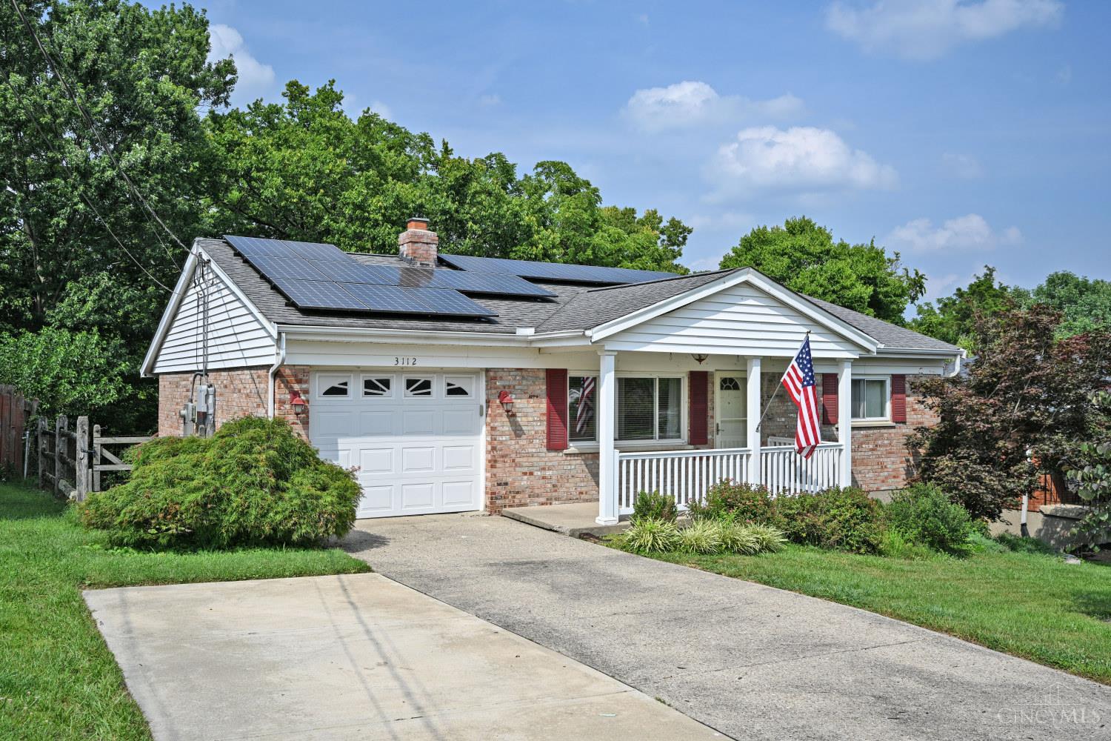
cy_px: 370
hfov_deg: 61.9
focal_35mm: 30
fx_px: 926
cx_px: 556
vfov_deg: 43.6
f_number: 8
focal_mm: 30
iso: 100
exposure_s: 1/500
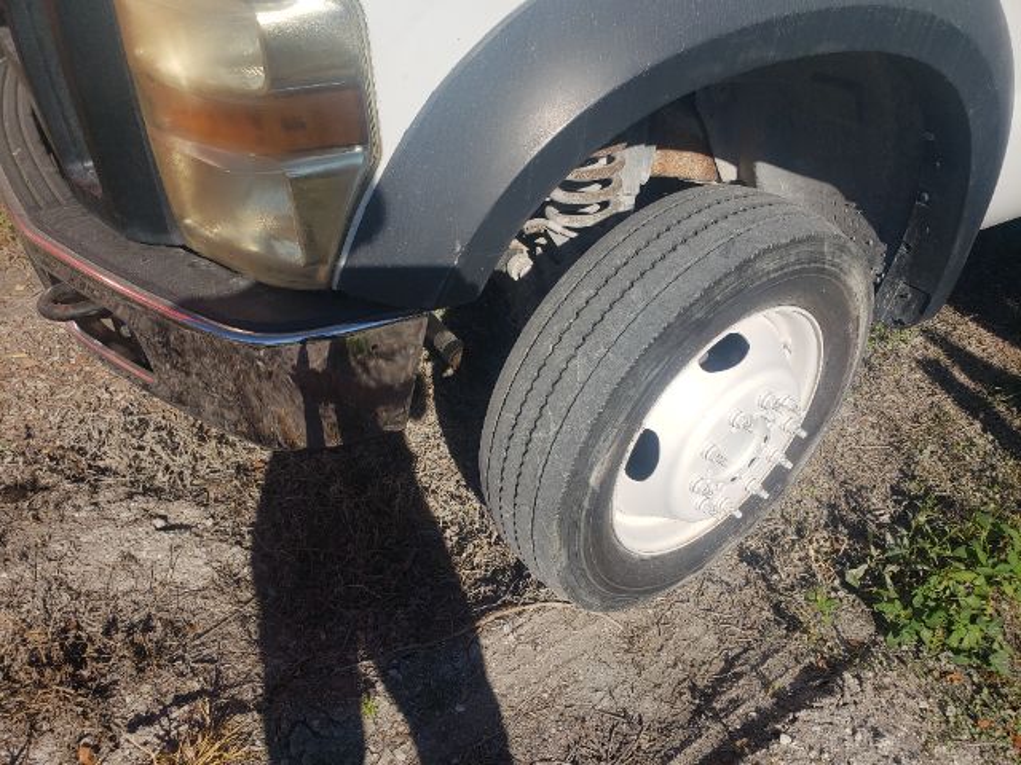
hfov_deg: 67.3
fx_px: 767
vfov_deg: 53.1
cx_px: 510
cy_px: 382
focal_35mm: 26
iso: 50
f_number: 2.4
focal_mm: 4.3
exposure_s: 1/2291
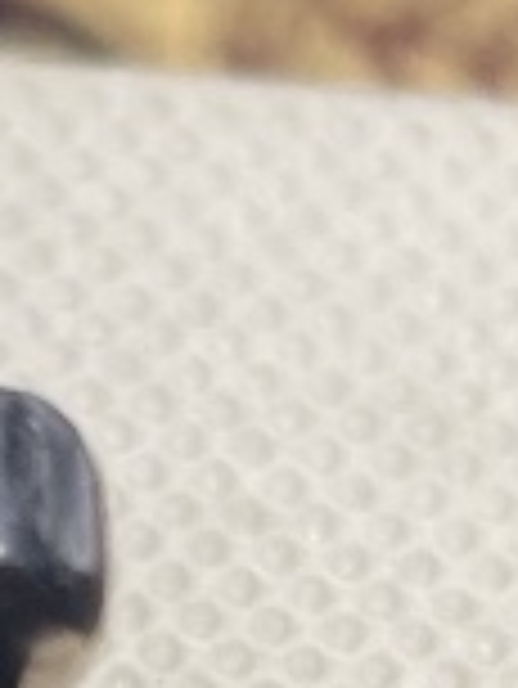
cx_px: -243
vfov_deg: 9.3
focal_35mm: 204
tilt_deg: -56.2
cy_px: 1183
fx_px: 4065
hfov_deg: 7.2
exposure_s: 1/100
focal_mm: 4.2
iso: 80
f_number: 1.6
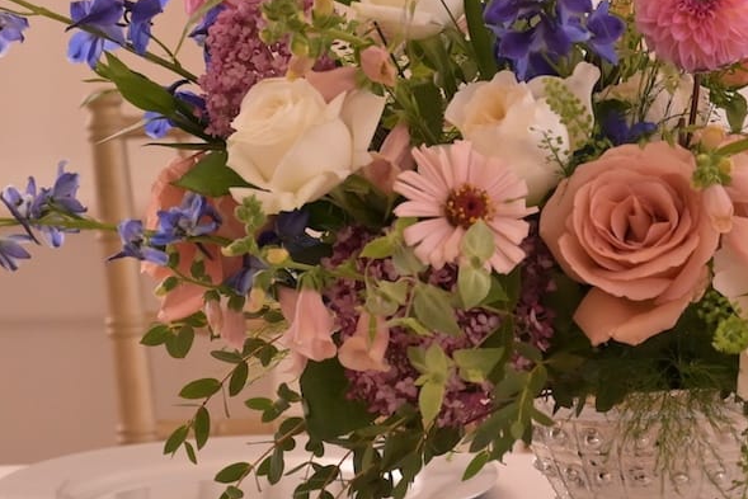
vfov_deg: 6.8
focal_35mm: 202
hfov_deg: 10.1
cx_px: 651
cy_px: 43
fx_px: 4198
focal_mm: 70
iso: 2000
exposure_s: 1/1000
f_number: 4
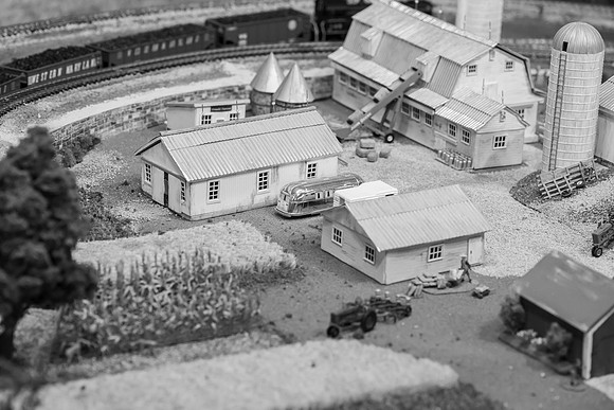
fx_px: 2187
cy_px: 205
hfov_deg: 16.0
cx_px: 307
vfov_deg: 10.7
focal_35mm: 128
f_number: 7.1
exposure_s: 1/80
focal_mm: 120
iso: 3200
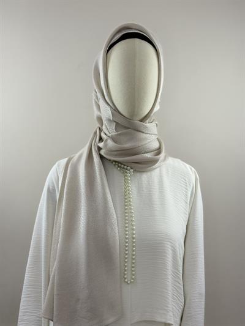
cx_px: 122
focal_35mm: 48
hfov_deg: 30.3
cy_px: 163
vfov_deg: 39.6
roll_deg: -2.0
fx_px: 453
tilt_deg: -0.9
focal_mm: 6.76
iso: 50
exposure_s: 1/50
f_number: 1.78
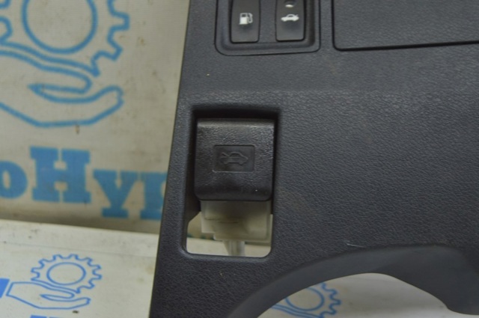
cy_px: 159
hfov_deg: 24.6
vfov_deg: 16.5
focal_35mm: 82
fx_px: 1096
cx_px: 240
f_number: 5.6
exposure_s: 1/20
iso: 400
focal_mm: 55
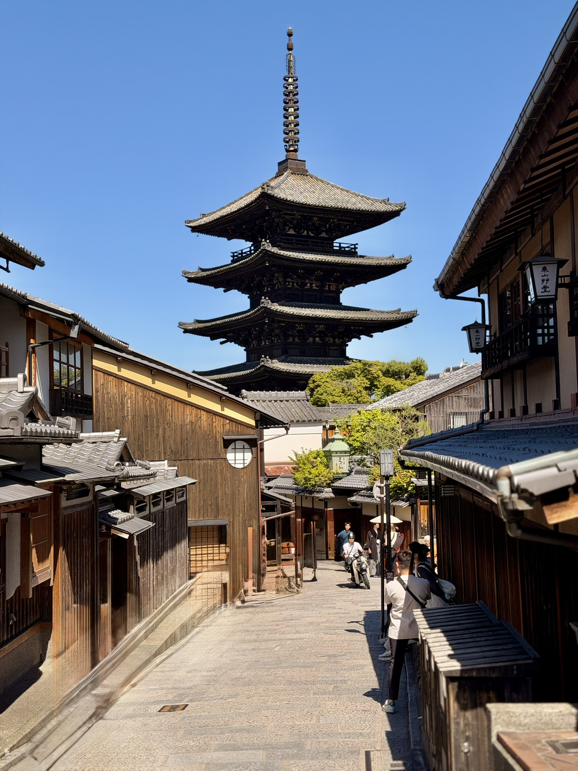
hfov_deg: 30.3
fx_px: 1069
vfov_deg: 39.7
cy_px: 386
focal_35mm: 48
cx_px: 289
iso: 64
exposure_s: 1/4587
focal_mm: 6.76
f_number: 1.78
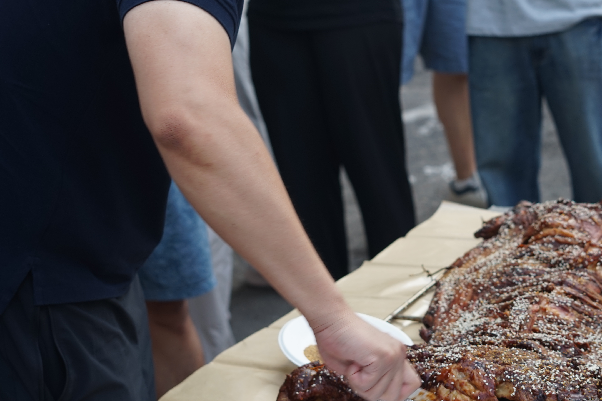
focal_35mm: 89
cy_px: 100
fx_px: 1488
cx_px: 461
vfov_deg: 15.3
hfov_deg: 22.6
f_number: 4
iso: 100
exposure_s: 1/80
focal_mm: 50
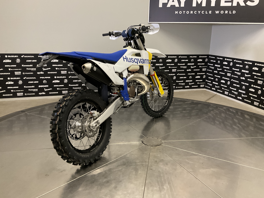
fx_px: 229
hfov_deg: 60.0
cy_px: 98
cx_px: 135
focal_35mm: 30
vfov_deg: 46.8
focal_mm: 3
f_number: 1.8
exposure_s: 1/60
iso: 250
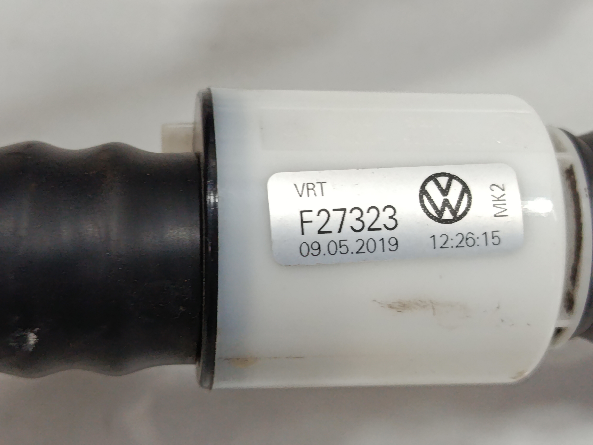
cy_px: 222
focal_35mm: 59
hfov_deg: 32.7
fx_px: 1011
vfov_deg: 24.8
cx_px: 296
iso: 641
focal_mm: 5.24
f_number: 1.7
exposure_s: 1/50
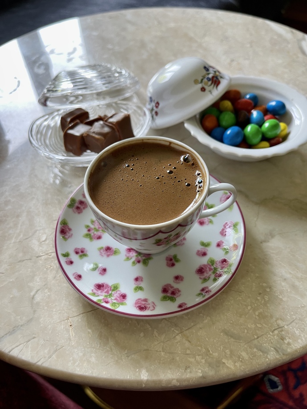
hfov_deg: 53.1
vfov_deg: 67.3
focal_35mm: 26
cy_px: 204
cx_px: 154
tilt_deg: -51.4
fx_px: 307
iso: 125
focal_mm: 5.1
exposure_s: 1/70
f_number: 1.6
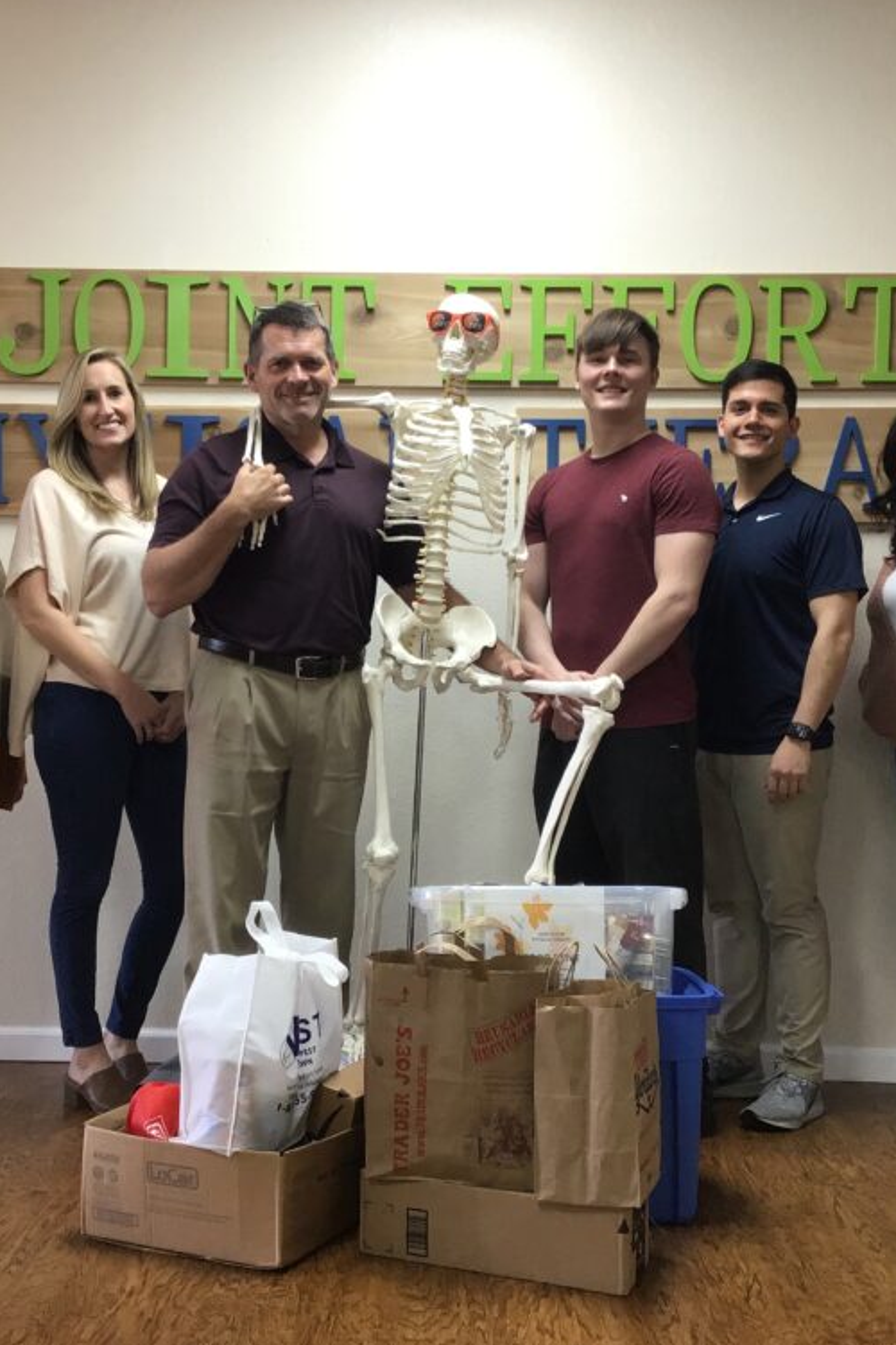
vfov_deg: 44.5
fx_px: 1643
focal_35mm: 44
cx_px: 398
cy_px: 669
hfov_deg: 30.5
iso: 80
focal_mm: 3.3
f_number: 2.4
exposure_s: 1/30
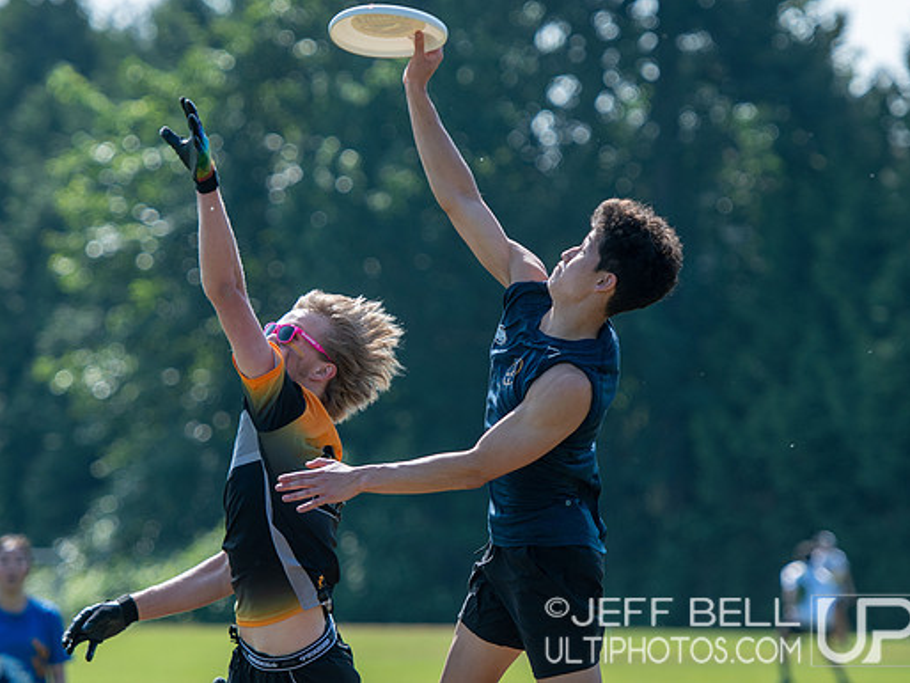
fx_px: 7573
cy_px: 304
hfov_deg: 6.9
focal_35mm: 288
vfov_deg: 5.2
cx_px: 428
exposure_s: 1/1250
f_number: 3.2
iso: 125
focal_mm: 150
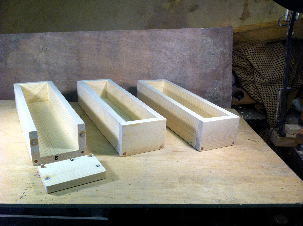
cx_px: 152
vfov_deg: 40.6
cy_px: 113
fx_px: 306
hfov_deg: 52.7
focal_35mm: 35
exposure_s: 1/120
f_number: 2.8
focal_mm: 3.85
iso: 125
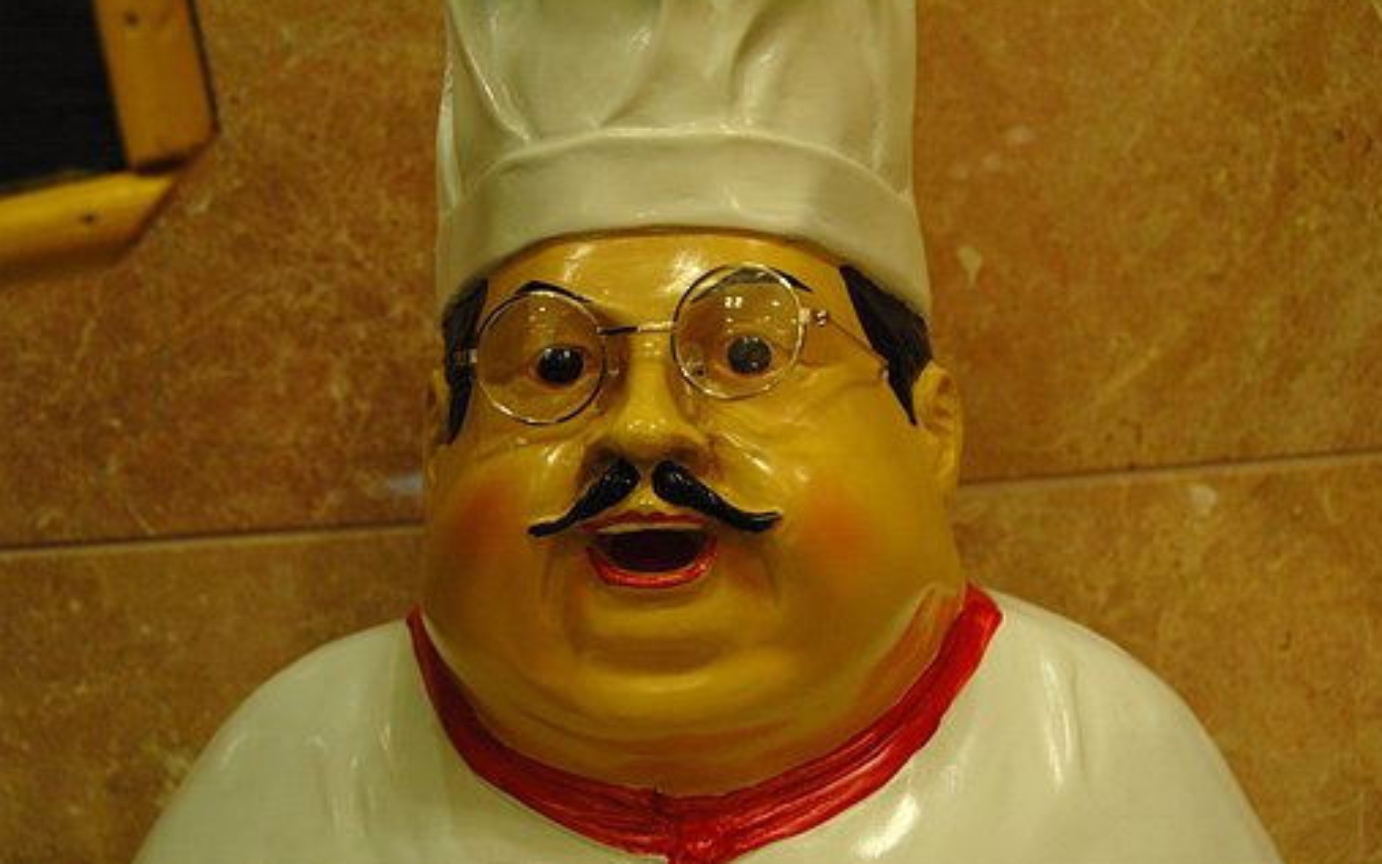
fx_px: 1451
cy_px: 450
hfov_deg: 50.9
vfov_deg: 33.2
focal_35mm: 39
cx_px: 695
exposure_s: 1/100
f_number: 5
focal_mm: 25
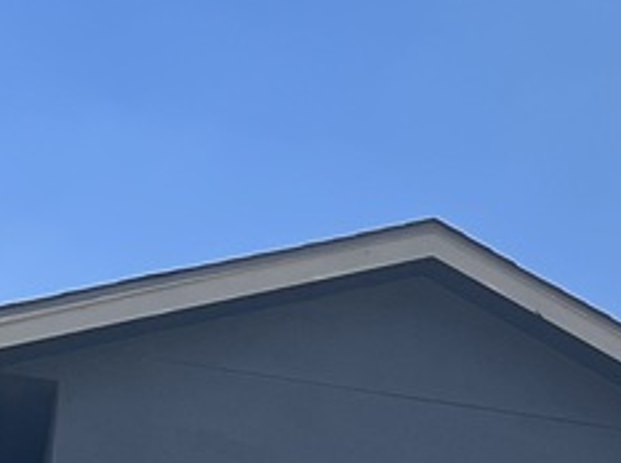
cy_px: 1205
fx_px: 2884
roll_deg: -0.3
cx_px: 1058
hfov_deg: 11.5
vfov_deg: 8.3
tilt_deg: +8.0
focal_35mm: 161
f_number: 1.6
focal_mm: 5.1
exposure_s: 1/2825
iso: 50
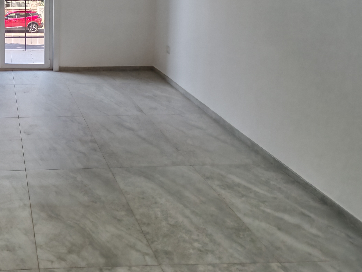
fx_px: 554
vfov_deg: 26.8
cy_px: 40
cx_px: 34
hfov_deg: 34.1
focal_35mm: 53
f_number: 1.95
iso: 50
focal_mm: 5.52
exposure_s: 1/120
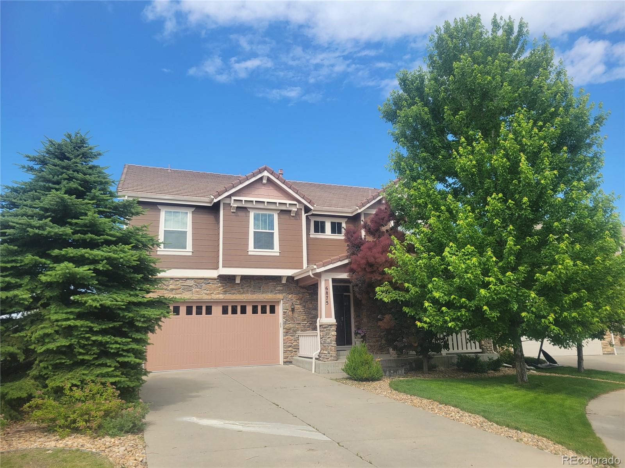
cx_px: 312
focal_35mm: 26
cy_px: 234
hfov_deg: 67.3
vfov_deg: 53.1
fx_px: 469
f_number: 1.8
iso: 40
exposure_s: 1/1542
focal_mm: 5.4
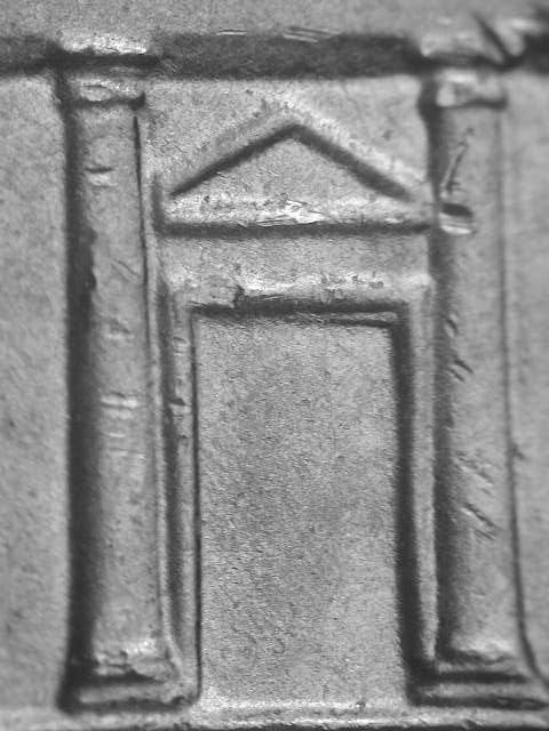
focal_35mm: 126
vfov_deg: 15.6
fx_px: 2664
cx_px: 274
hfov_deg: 11.8
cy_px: 366
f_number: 4.5
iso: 100
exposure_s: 1/30.7
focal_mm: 26.2
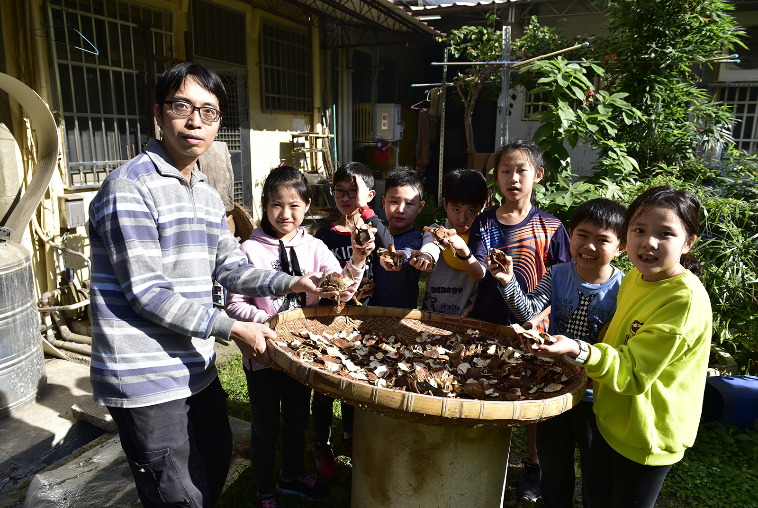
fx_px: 506
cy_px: 254
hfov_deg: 73.7
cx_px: 379
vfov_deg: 53.3
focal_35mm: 24
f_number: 5.6
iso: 100
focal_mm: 24
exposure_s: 1/400
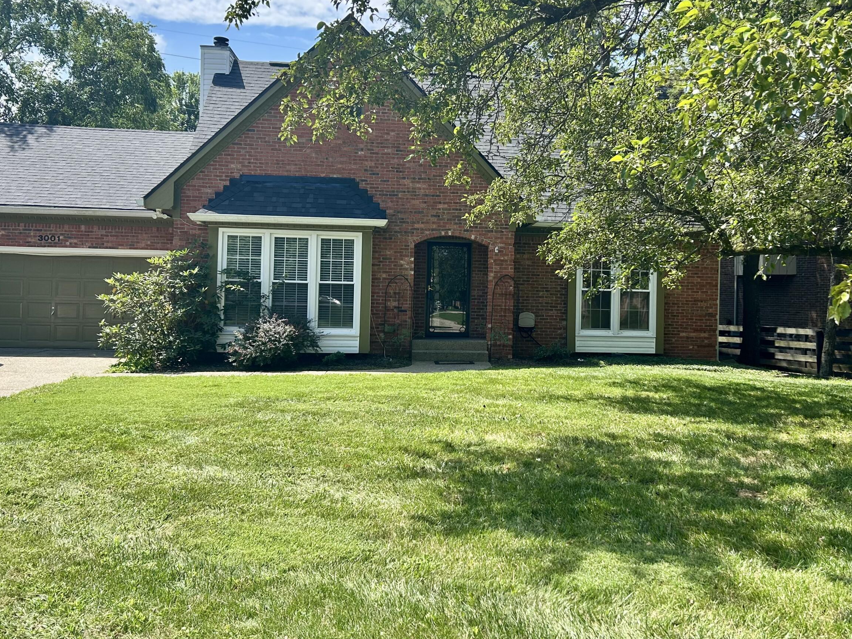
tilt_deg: +1.0
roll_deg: -1.2
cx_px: 497
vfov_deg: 41.7
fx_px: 837
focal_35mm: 34
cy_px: 280
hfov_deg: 53.7
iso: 50
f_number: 1.5
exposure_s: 1/1808
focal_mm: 5.7
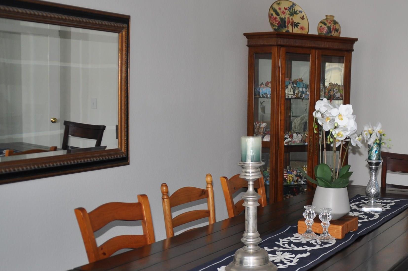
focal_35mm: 50
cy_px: 176
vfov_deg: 26.8
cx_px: 374
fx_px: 566
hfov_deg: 36.9
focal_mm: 18
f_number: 3.5
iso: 200
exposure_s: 1/60
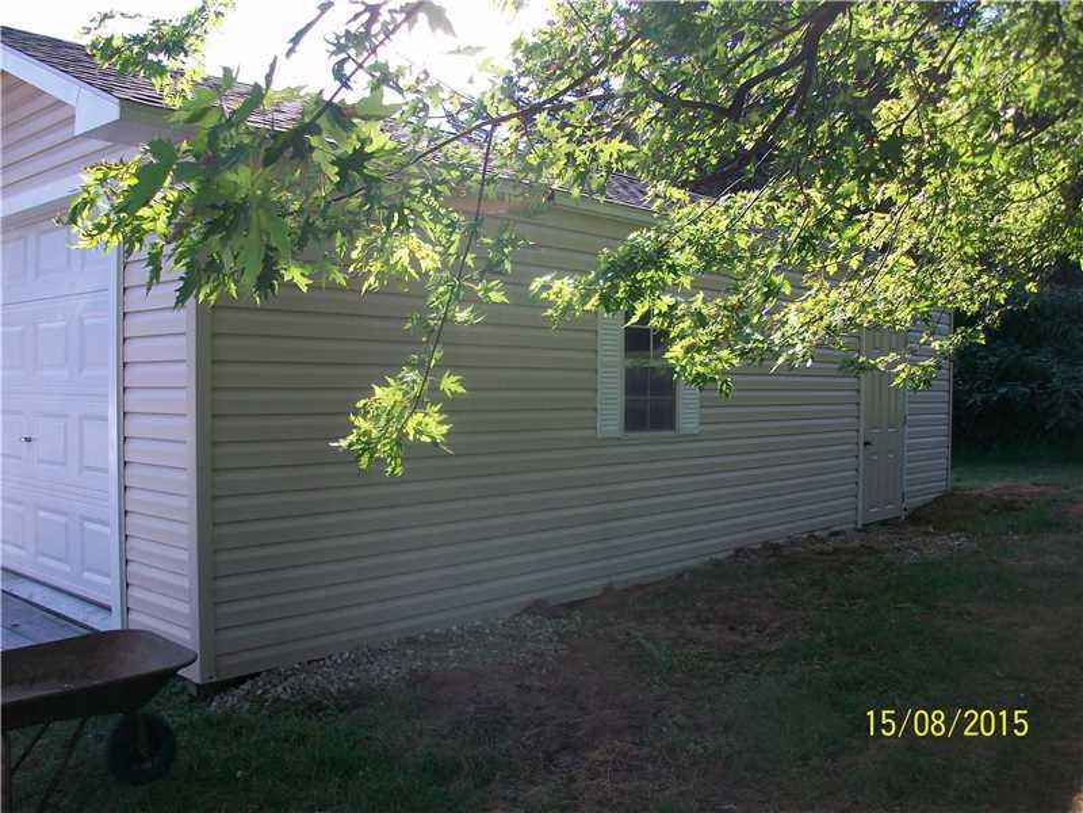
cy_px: 406
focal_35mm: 32
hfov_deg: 56.8
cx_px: 542
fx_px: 1001
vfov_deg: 44.2
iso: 64
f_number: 2.8
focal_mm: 5.7
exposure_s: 1/320
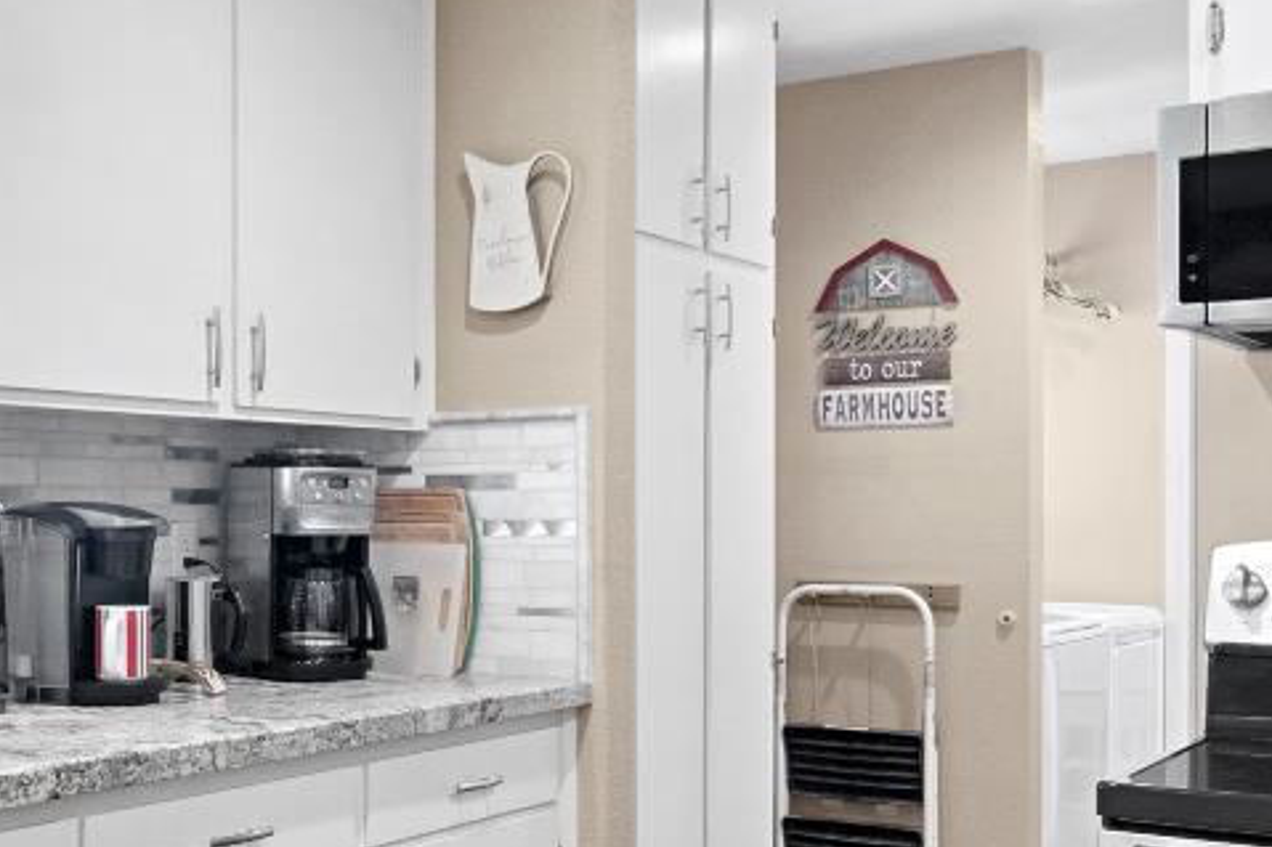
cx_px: 247
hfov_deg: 40.2
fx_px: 1660
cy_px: 485
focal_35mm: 47
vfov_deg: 28.6
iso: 320
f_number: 8
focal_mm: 10
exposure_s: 1/13
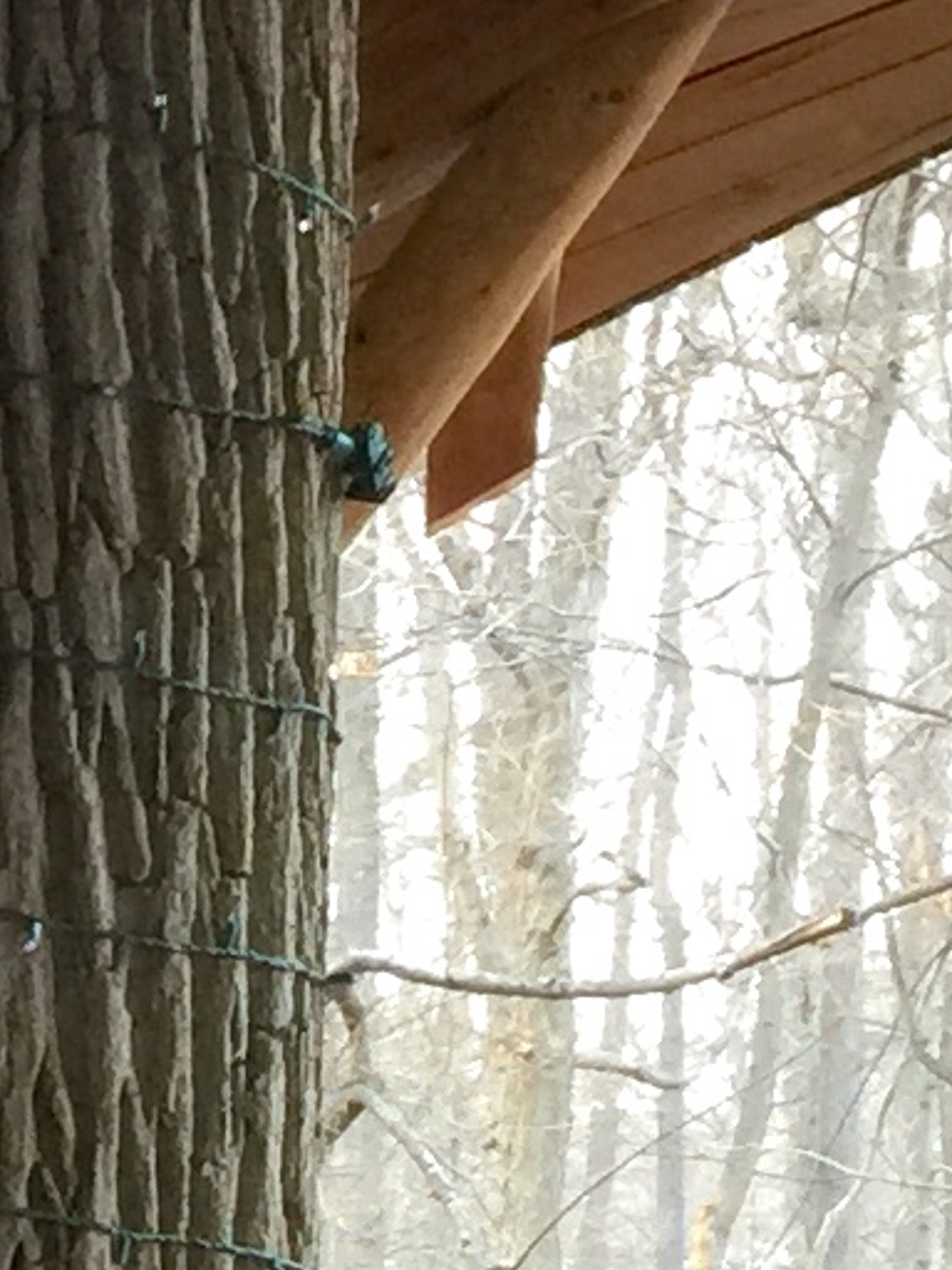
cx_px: -1748
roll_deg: +0.8
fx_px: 6784
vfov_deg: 10.3
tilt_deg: -2.7
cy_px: 1888
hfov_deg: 7.3
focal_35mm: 185
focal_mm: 4.15
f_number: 2.2
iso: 40
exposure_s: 1/15
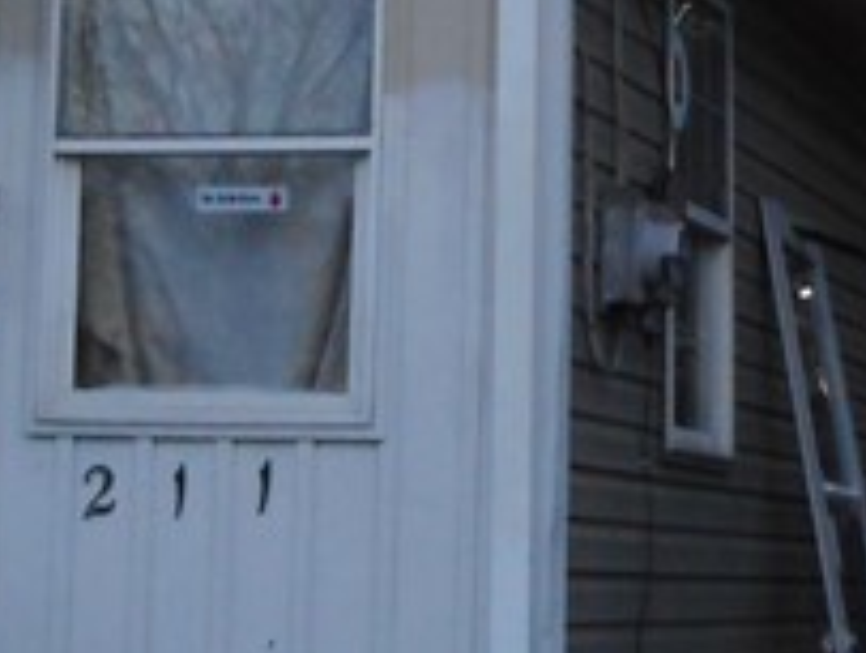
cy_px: 60
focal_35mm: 146
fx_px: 3659
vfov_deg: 10.1
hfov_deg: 13.5
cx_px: 418
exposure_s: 1/30
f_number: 4
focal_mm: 5.2
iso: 280
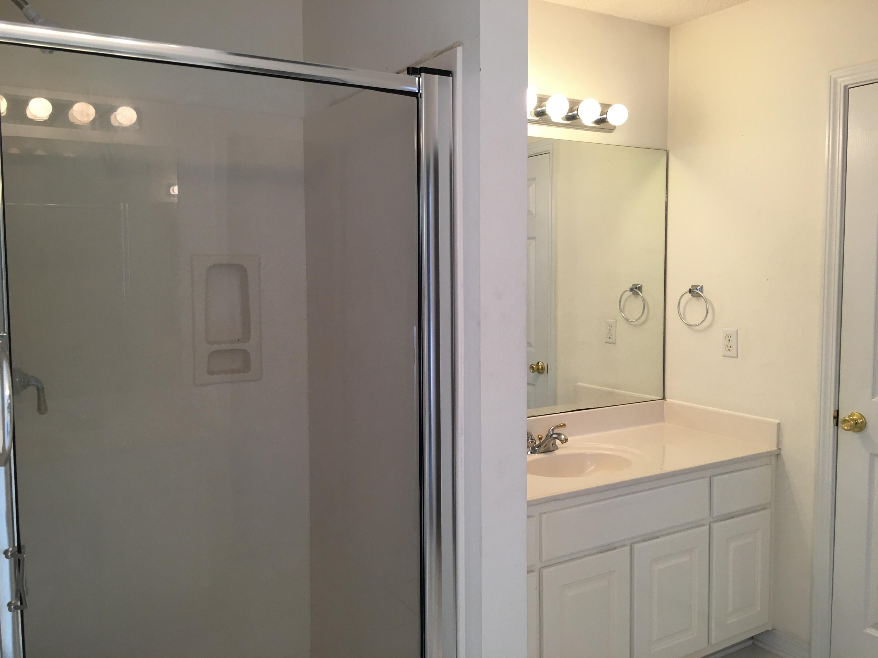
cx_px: 439
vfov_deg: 48.2
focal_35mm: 29
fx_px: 736
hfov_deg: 61.7
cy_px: 329
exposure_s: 1/15
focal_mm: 4.15
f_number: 2.2
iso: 25
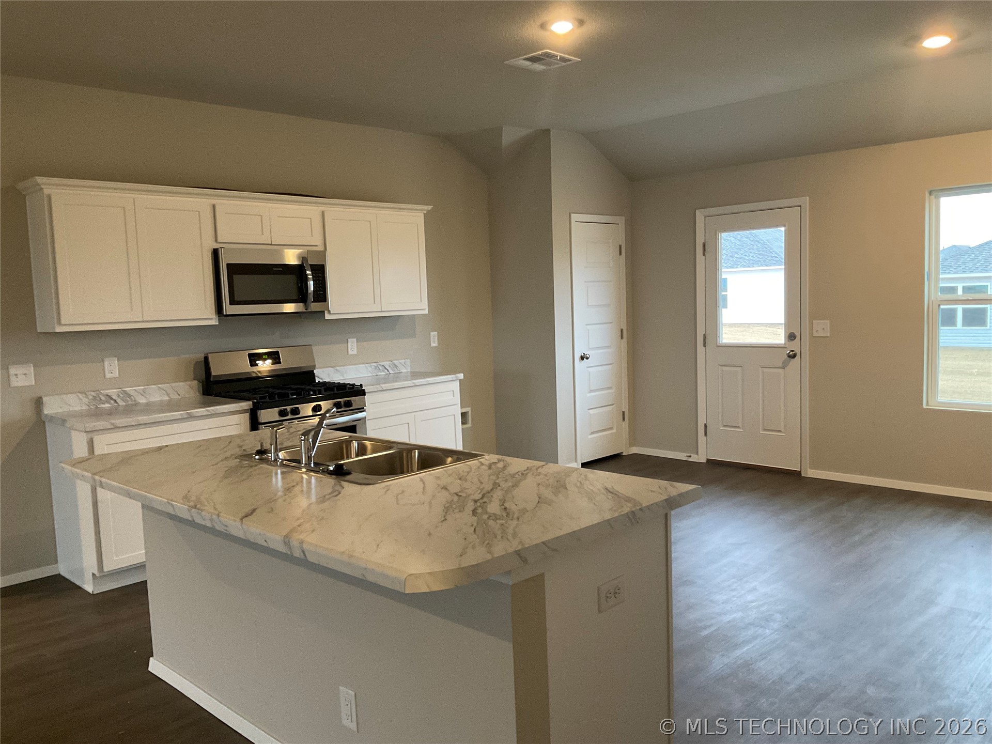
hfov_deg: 61.7
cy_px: 372
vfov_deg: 48.2
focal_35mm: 29
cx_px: 496
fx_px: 831
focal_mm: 3
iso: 250
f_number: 1.8
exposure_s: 1/60
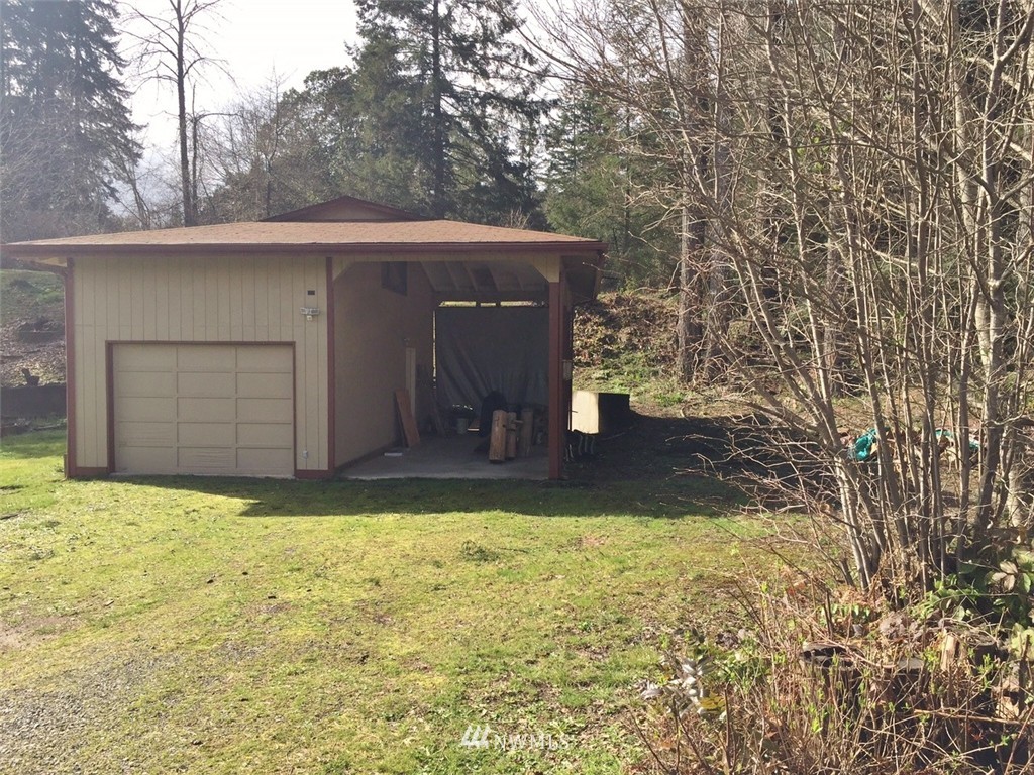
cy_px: 388
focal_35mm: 29
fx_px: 866
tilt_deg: -0.5
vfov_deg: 48.2
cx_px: 517
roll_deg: -1.2
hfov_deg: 61.7
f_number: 2.2
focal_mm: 4.15
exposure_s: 1/989
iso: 32
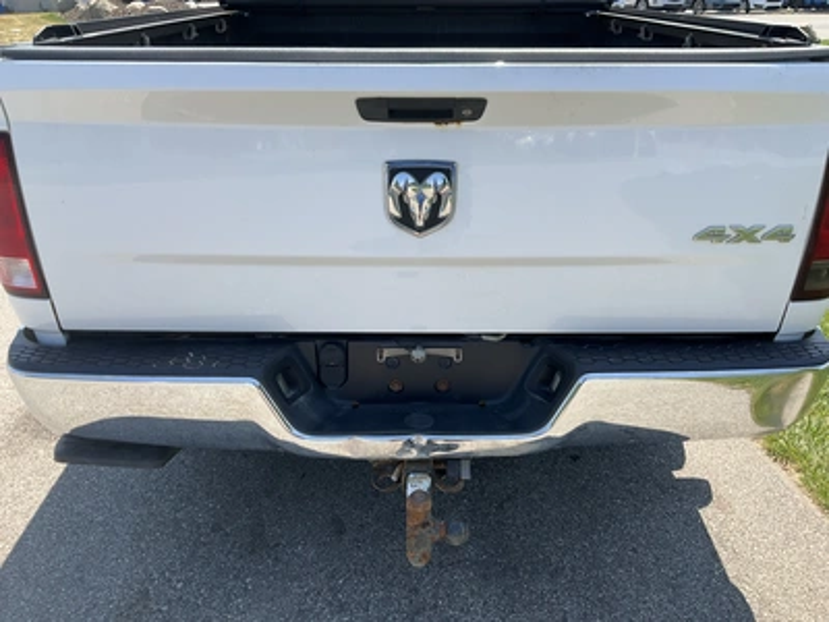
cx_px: 414
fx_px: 695
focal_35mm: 29
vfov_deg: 48.2
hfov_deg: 61.7
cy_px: 311
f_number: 1.8
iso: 25
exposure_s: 1/855
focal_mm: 3
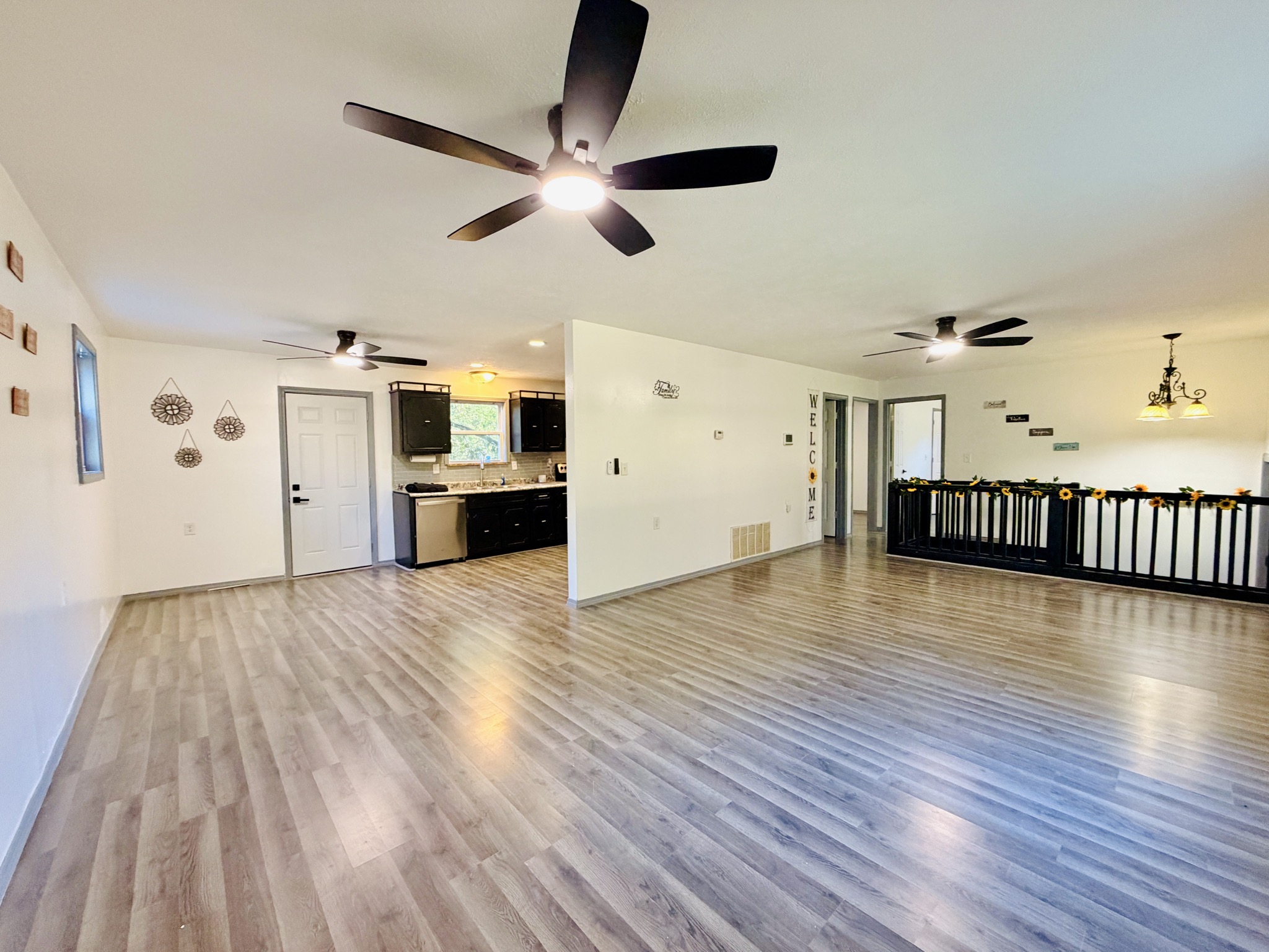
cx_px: 634
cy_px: 476
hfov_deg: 102.1
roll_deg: +0.0
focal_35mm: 14
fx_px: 513
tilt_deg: -2.6
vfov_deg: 85.7
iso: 400
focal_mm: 2.22
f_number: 2.2
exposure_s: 1/60
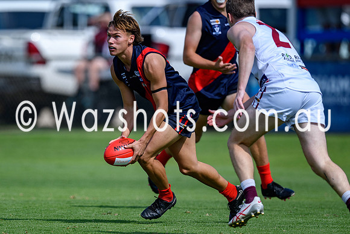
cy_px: 146
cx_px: 132
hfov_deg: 2.2
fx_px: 9270
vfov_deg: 1.4
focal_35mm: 953
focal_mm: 500
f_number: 4
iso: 220
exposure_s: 1/3200
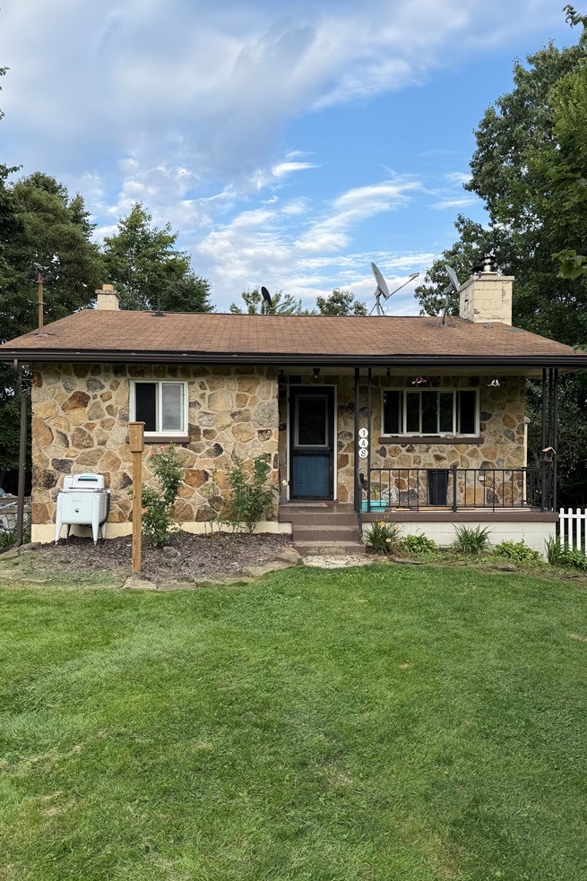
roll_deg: -0.8
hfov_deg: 49.5
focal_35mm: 26
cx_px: 300
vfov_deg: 69.4
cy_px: 448
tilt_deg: +0.0
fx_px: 636
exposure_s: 1/1091
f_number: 1.78
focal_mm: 6.76
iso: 80
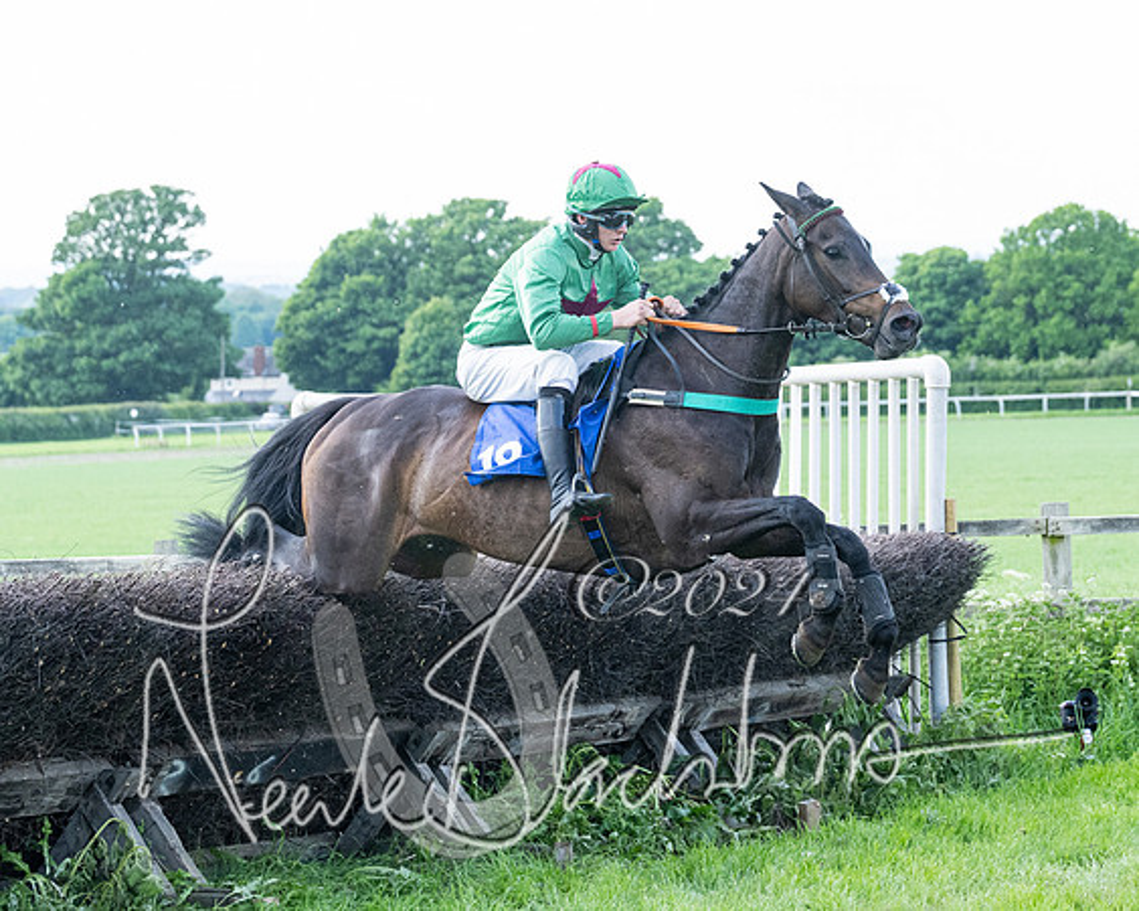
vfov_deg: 11.8
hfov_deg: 14.7
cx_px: 414
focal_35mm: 131
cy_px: 442
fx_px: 4398
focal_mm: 70
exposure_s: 1/2500
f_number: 4
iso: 1000
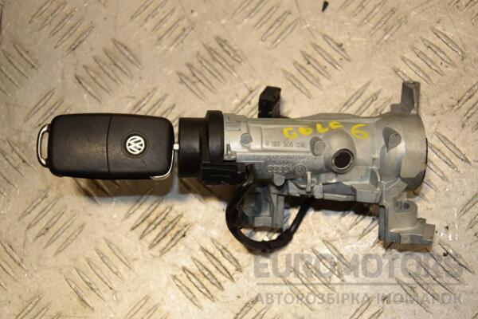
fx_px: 836
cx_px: 239
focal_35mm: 63
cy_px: 160
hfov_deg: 31.9
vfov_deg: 21.6
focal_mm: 42
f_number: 5.6
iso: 800
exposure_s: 1/200
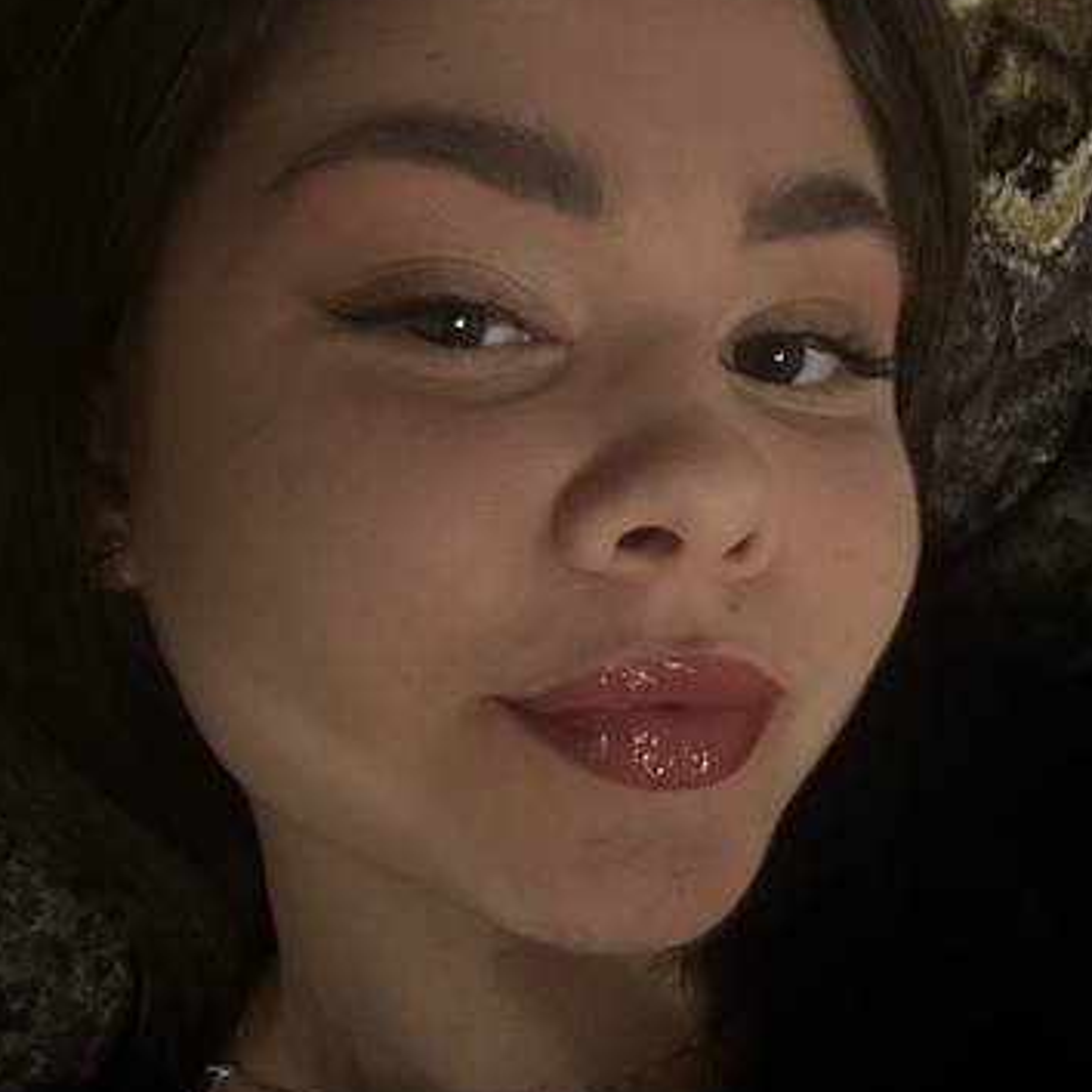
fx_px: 1642
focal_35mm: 46
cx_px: 660
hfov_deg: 36.6
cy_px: 642
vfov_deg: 36.7
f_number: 1.9
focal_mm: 2.69
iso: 640
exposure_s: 1/25
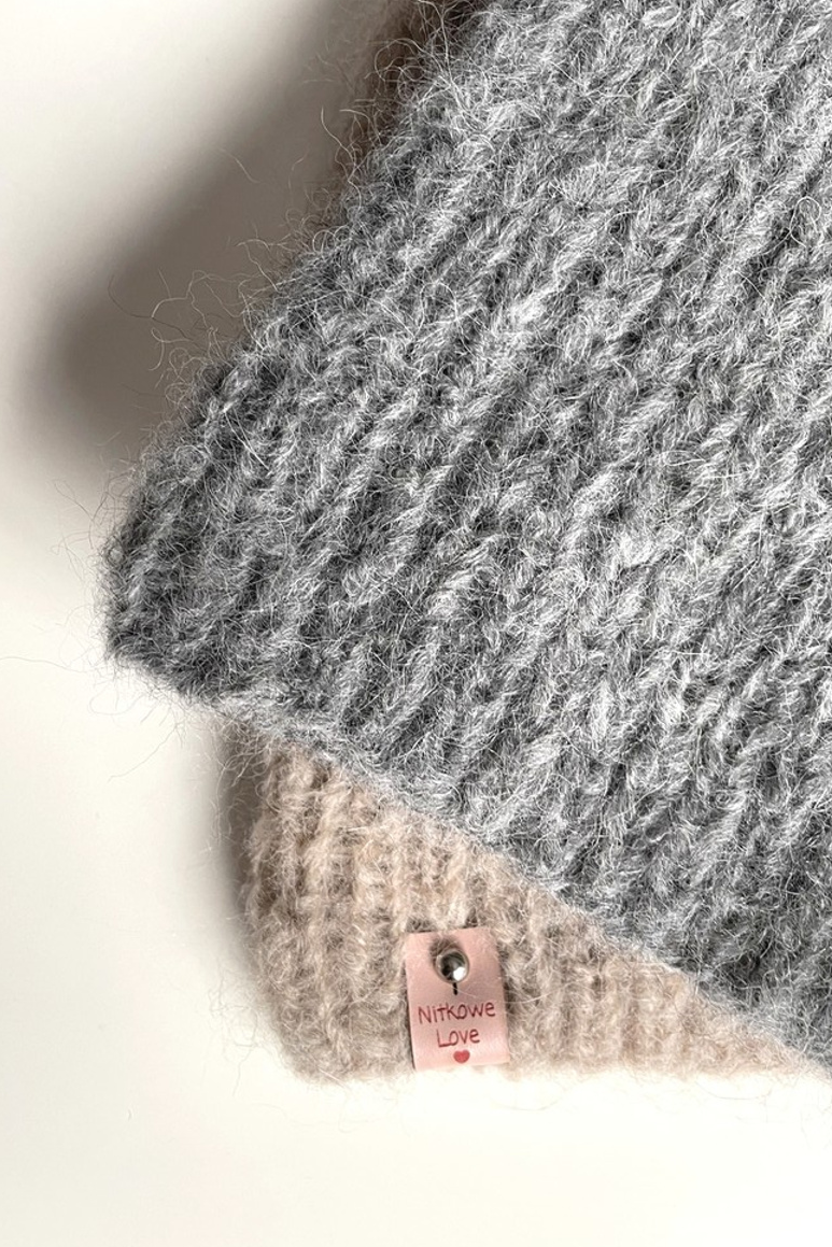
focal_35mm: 28
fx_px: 970
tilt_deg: -85.9
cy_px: 623
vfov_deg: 65.5
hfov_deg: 46.3
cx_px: 461
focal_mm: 4.2
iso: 125
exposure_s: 1/60
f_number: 1.6
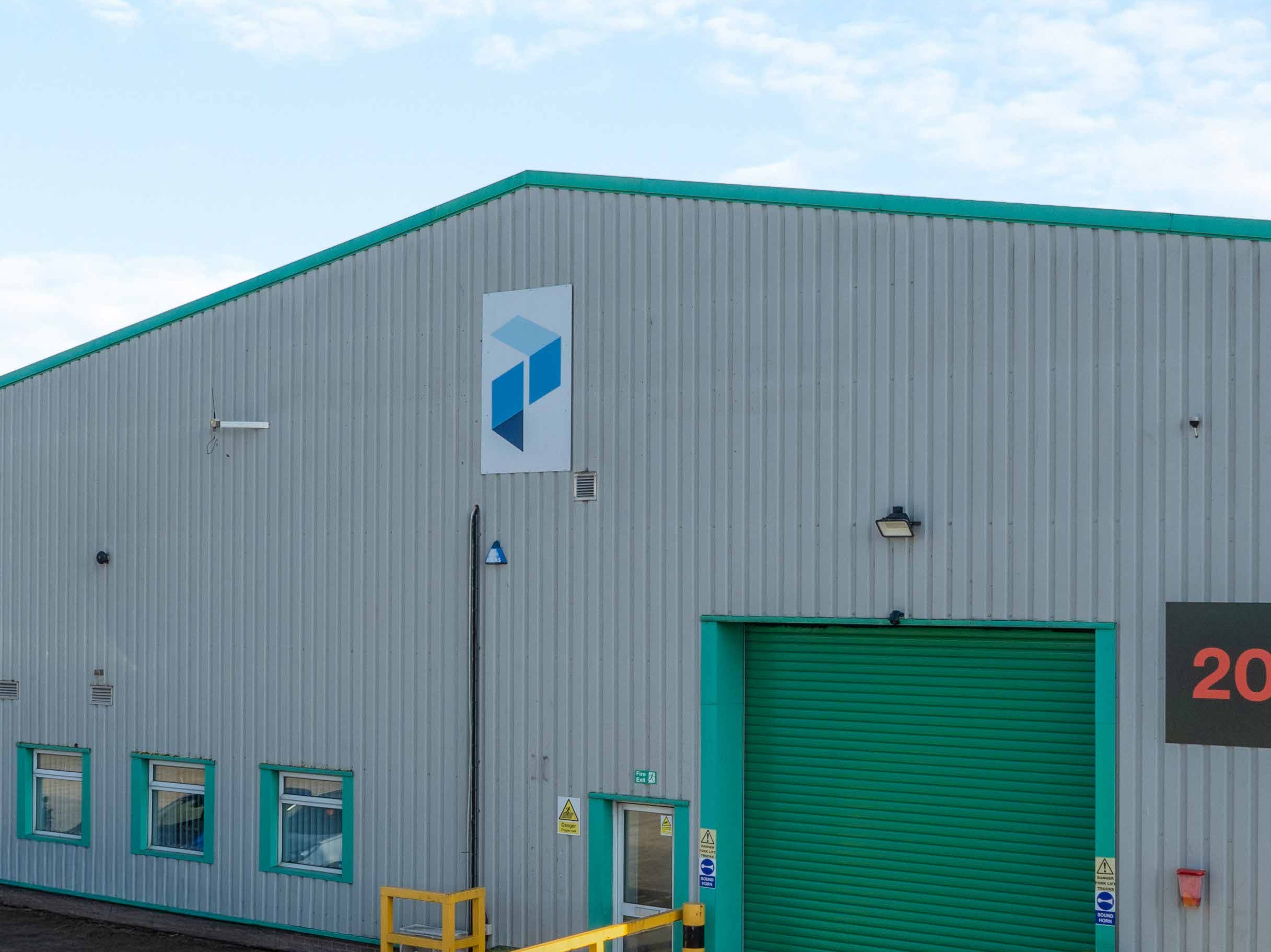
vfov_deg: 27.9
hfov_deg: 36.8
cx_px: 566
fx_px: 1908
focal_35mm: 52
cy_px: 575
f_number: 7.1
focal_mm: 12.29
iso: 100
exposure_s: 1/200
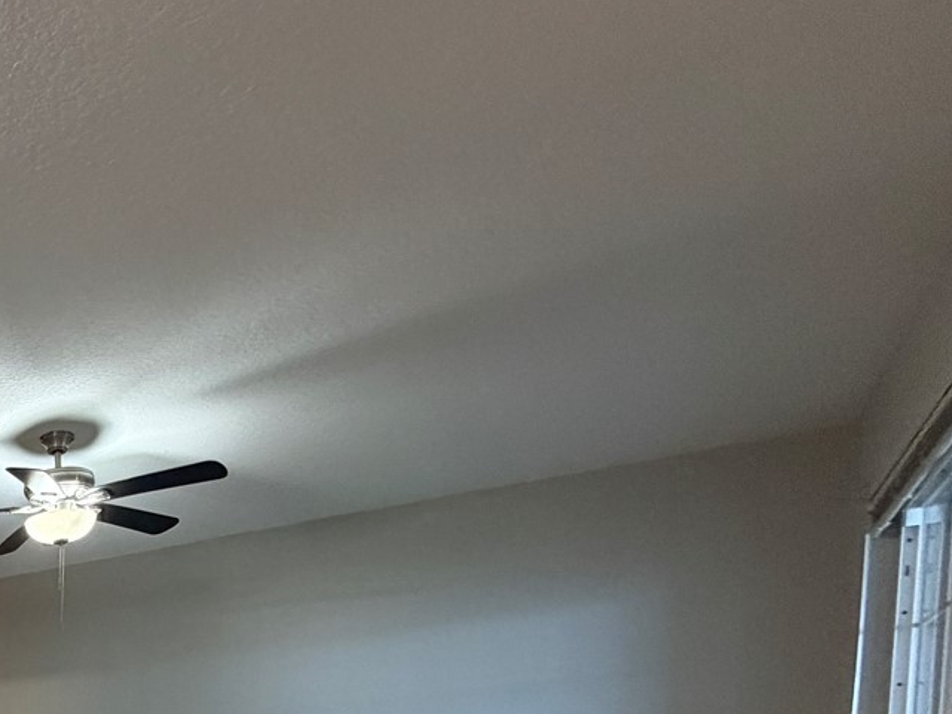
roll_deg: -1.2
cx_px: -210
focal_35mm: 35
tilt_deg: -2.6
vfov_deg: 33.2
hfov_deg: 38.1
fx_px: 963
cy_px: 860
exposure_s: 1/60
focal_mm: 2.22
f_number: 2.2
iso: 320
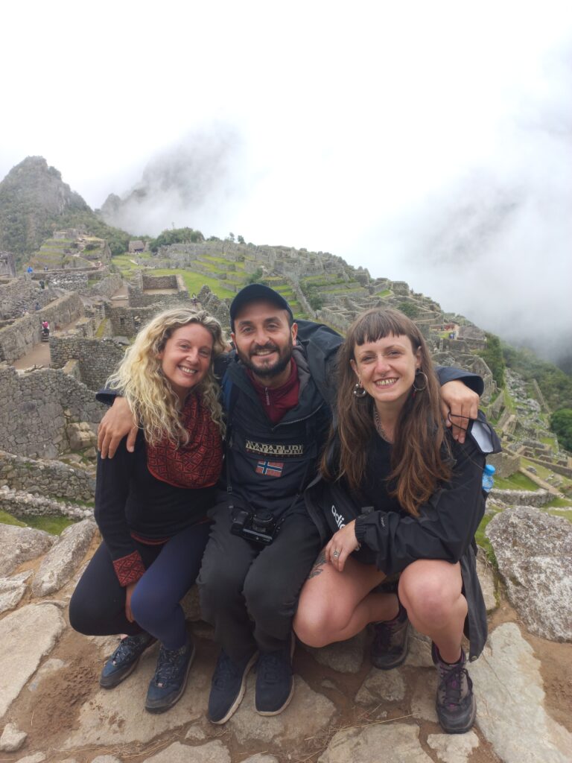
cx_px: 286
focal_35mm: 25
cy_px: 382
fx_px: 551
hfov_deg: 54.9
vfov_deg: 69.4
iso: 25
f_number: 1.8
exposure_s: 1/231
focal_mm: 4.6
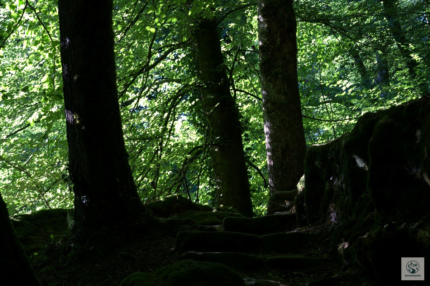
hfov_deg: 22.6
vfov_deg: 15.2
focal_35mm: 90
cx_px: 215
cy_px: 143
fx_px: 1075
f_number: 8
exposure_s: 1/125
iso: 2000
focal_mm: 90
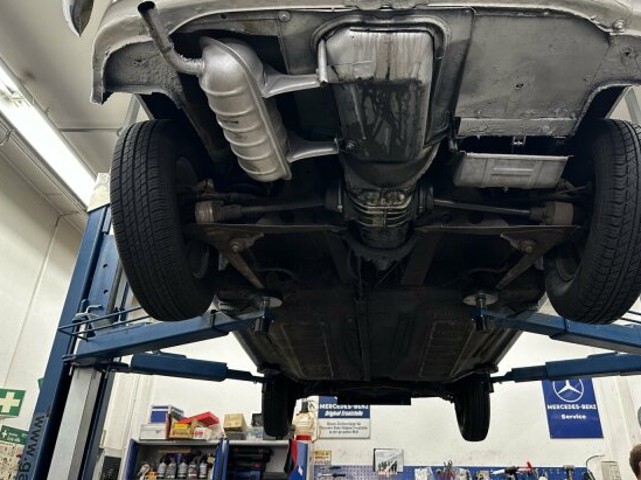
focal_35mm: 28
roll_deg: -0.4
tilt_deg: +28.4
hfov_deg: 63.3
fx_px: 518
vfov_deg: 49.7
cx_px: 360
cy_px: 222
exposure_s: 1/50
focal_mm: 6.86
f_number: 1.78
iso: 160
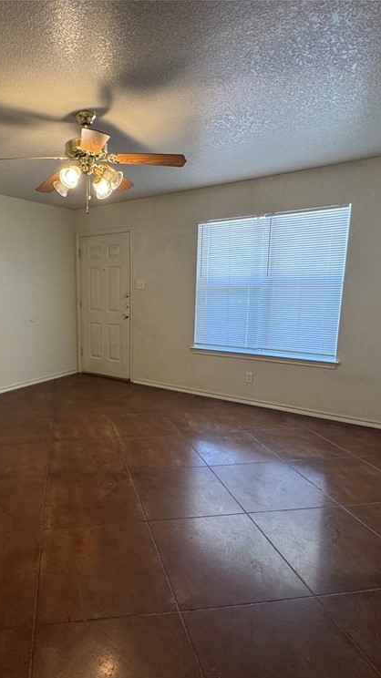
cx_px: 105
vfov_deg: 83.8
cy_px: 349
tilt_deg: -10.4
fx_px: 378
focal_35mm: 21
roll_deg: +1.1
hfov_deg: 51.7
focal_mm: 2.22
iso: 160
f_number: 2.2
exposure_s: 1/60
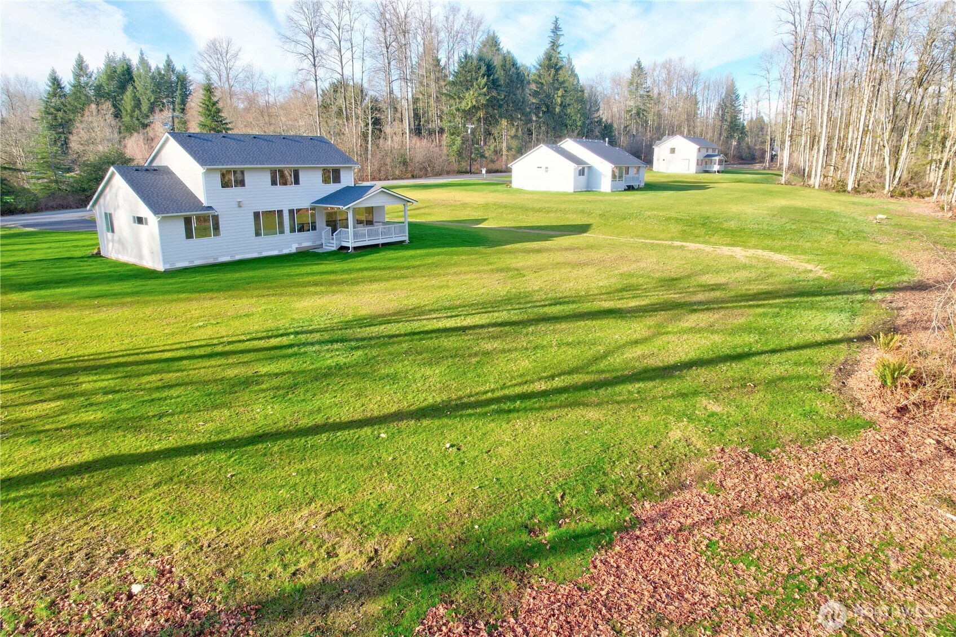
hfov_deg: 78.6
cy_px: 318
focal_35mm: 22
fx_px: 584
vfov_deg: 57.2
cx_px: 478
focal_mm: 8.4
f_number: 2.8
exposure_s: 1/1000
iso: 120
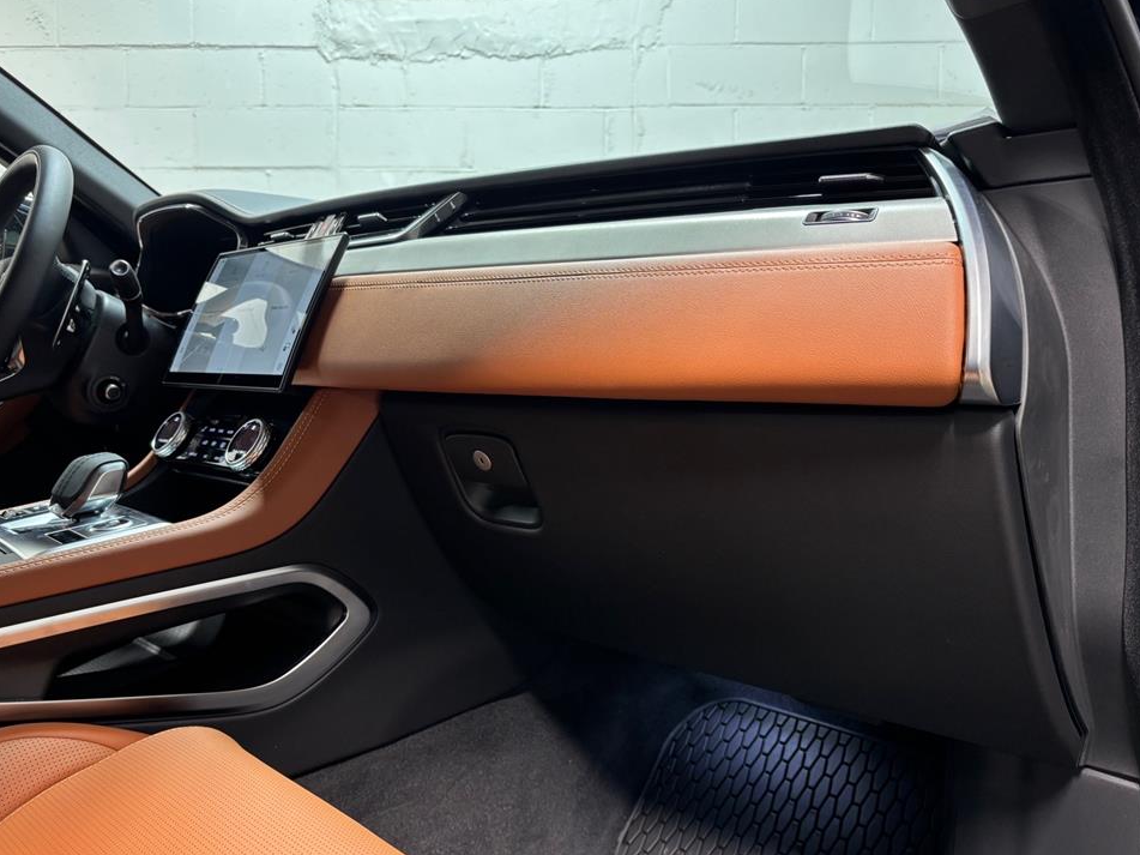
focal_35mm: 28
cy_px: 415
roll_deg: -0.3
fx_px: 922
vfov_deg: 49.7
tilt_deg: -4.7
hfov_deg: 63.4
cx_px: 551
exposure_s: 1/65
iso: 64
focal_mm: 5.96
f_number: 1.6
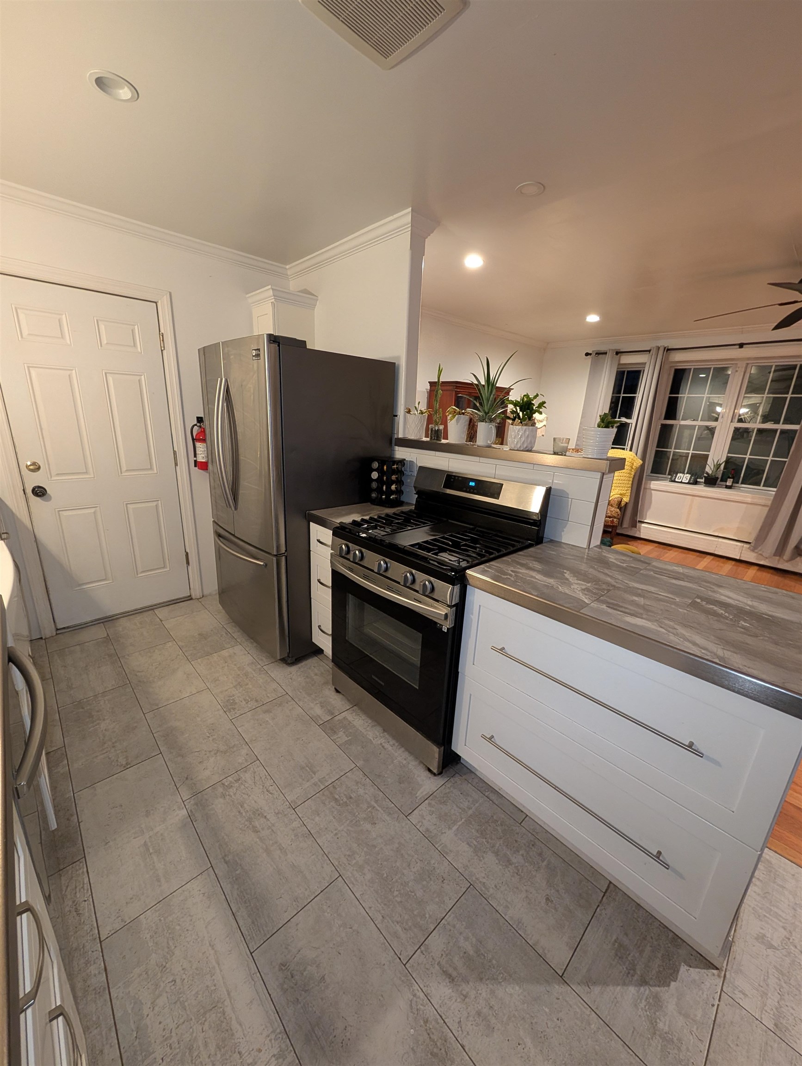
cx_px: 401
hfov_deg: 94.6
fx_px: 370
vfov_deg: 110.5
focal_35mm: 12
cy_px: 533
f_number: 1.7
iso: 373
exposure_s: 1/30
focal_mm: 2.02
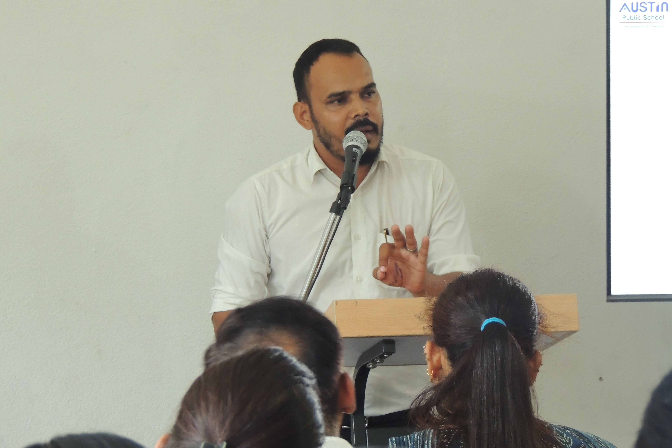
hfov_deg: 11.6
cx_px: 336
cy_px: 196
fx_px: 3304
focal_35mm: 177
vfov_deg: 7.8
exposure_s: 1/30
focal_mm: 30.3
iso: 640
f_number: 4.5
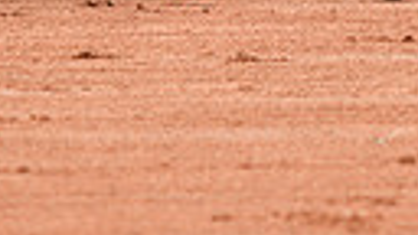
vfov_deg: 0.9
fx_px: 14653
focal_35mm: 1322
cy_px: -450
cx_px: 49
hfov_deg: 1.6
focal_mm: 240
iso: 500
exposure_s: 1/1000
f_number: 5.6
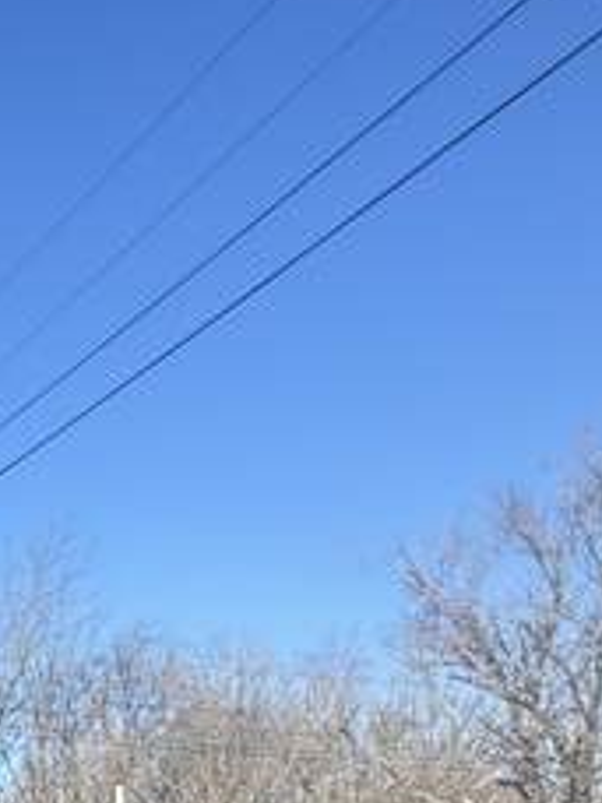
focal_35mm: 59
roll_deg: +1.5
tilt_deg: -8.2
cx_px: -317
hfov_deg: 20.8
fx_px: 1368
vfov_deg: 26.2
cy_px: 1127
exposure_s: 1/993
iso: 40
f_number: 2.2
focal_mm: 2.22
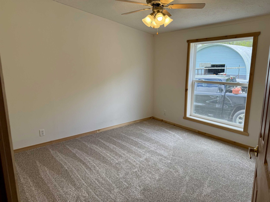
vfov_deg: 56.8
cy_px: 101
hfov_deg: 71.6
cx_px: 135
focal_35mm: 24
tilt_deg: -11.2
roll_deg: -0.1
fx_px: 187
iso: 100
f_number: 1.78
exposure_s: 1/339
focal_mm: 6.76
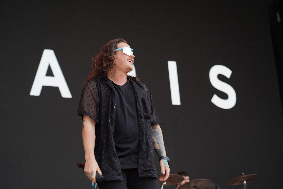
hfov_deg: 19.5
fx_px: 825
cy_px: 94
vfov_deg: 13.0
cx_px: 142
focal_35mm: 105
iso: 100
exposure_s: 1/200
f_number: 5
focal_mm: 105
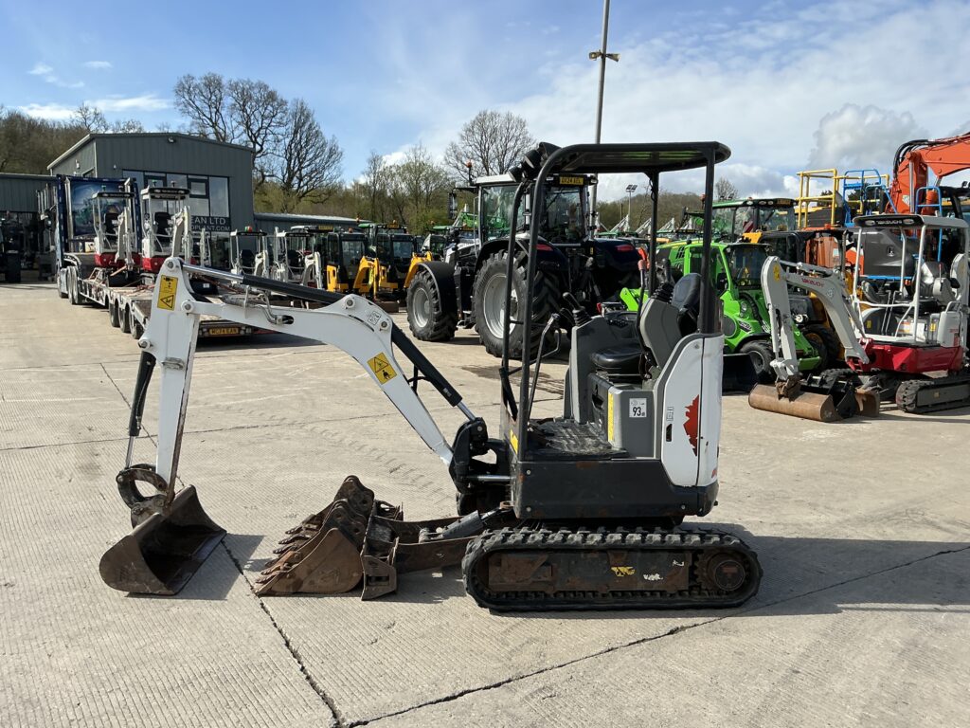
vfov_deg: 49.7
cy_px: 364
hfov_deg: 63.4
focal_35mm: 28
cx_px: 485
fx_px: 785
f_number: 1.8
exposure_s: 1/1577
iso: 25
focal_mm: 3
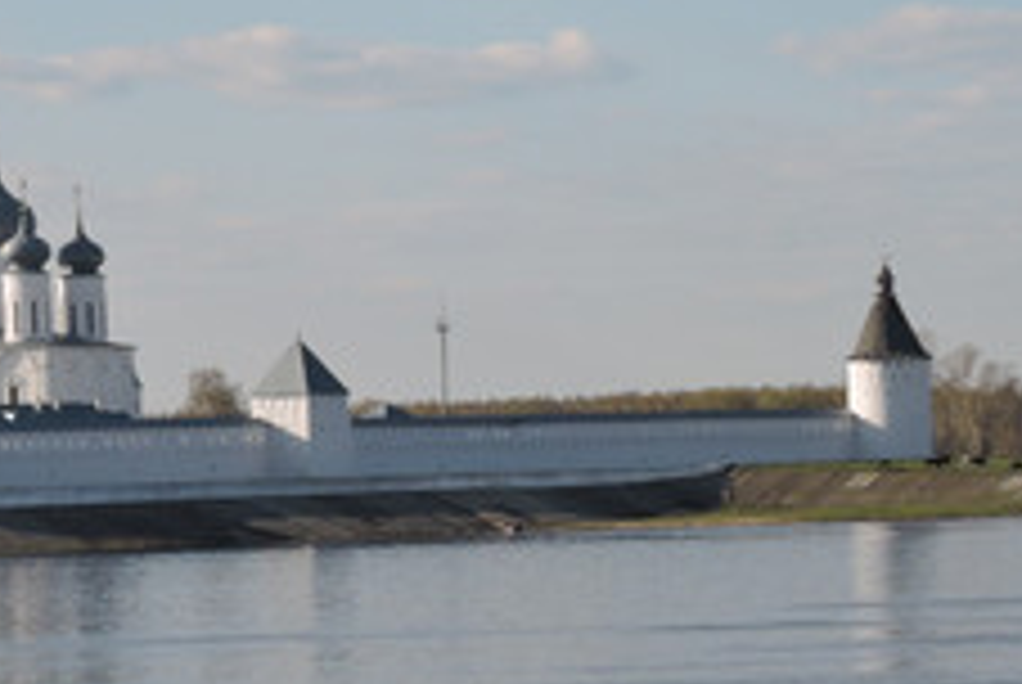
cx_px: 108
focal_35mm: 205
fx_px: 5827
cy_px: 234
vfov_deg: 6.7
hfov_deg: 10.0
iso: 100
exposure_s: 1/800
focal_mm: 12.5
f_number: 4.5
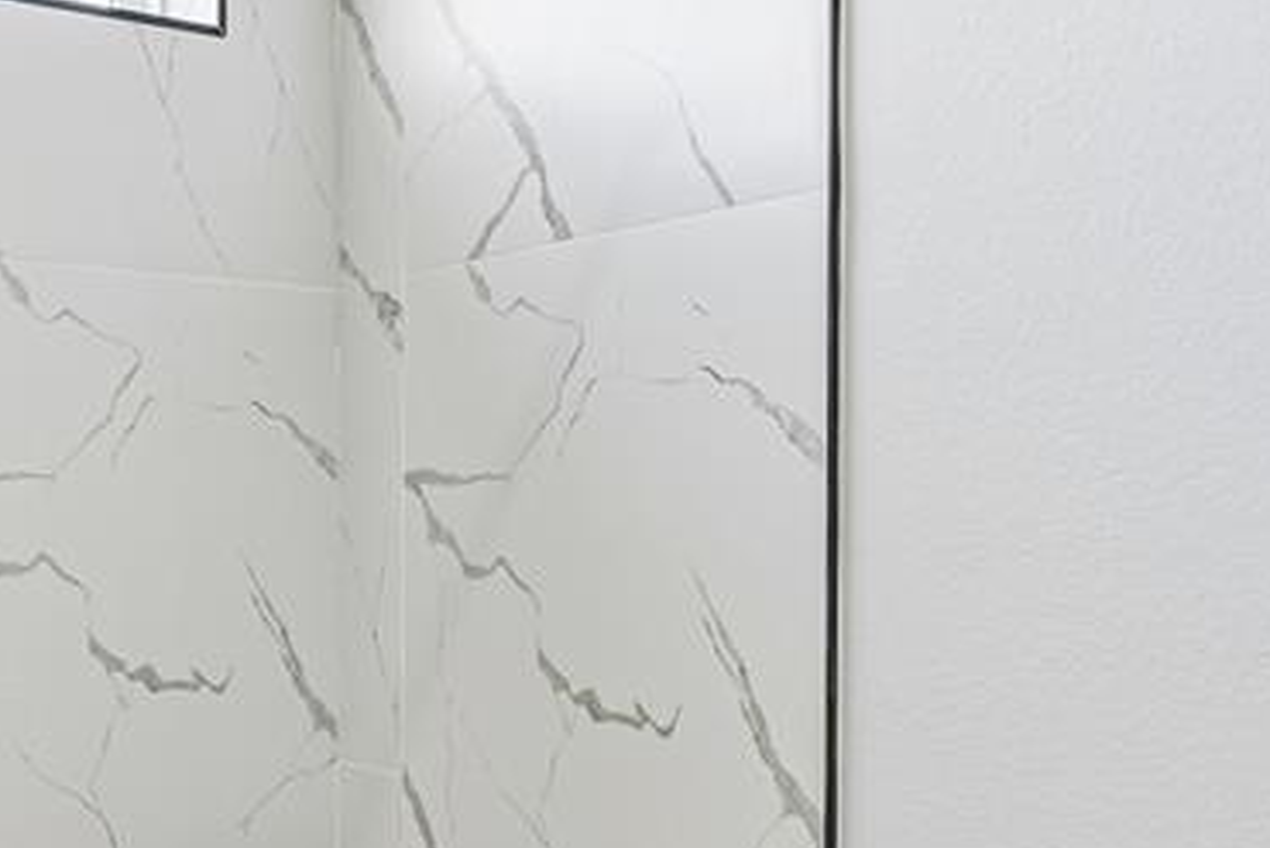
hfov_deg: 39.3
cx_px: 161
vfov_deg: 28.5
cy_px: 556
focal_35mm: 47
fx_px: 1659
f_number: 8
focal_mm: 17
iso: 400
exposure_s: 1/80
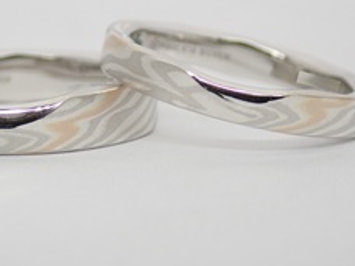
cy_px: 89
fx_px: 1559
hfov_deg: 13.0
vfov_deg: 9.8
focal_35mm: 152
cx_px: 114
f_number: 4.1
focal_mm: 13.65
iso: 200
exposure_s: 1/100
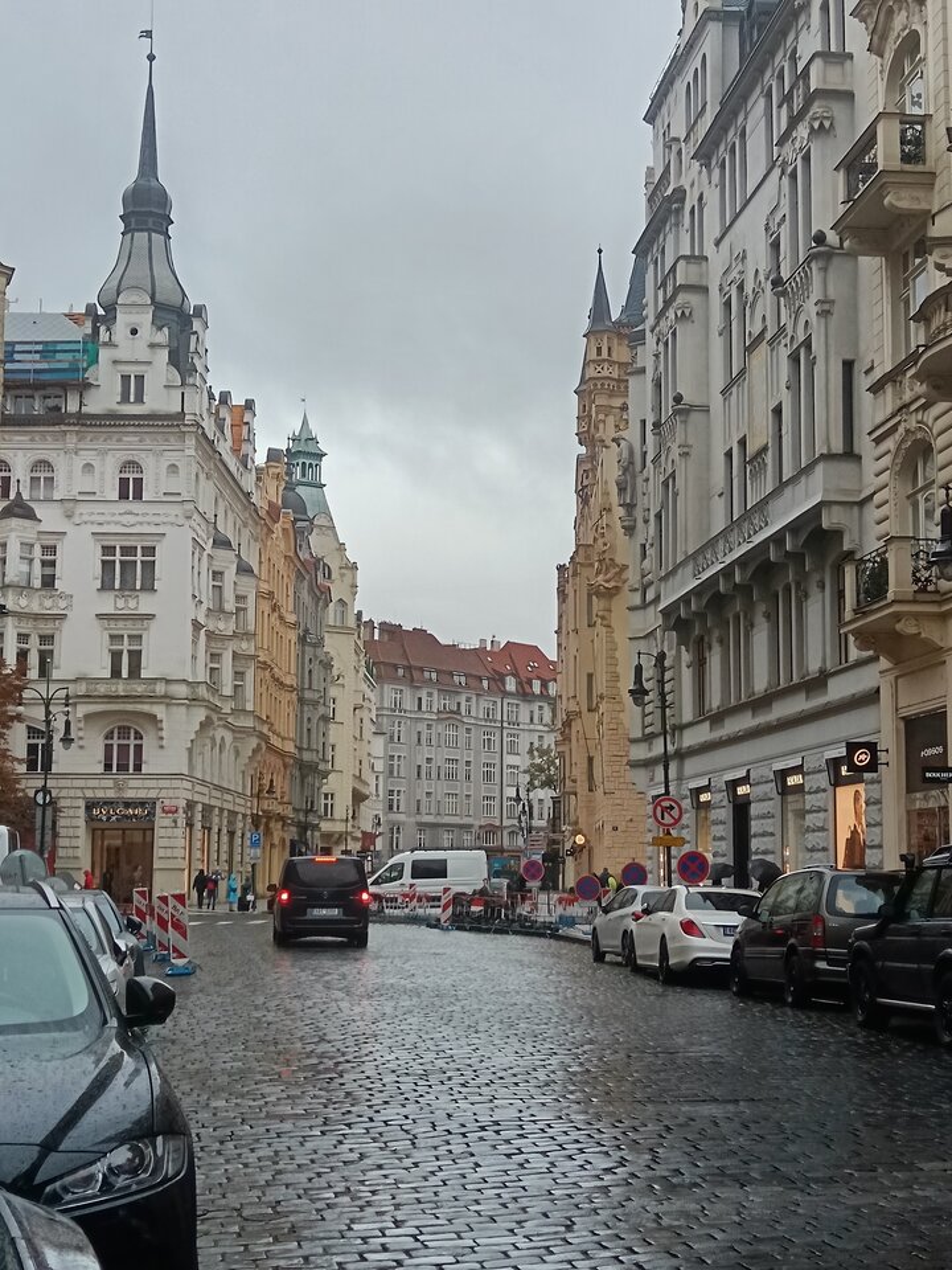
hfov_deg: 27.0
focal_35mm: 54
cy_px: 635
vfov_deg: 35.5
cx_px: 476
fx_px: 1980
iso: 100
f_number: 1.9
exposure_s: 1/194
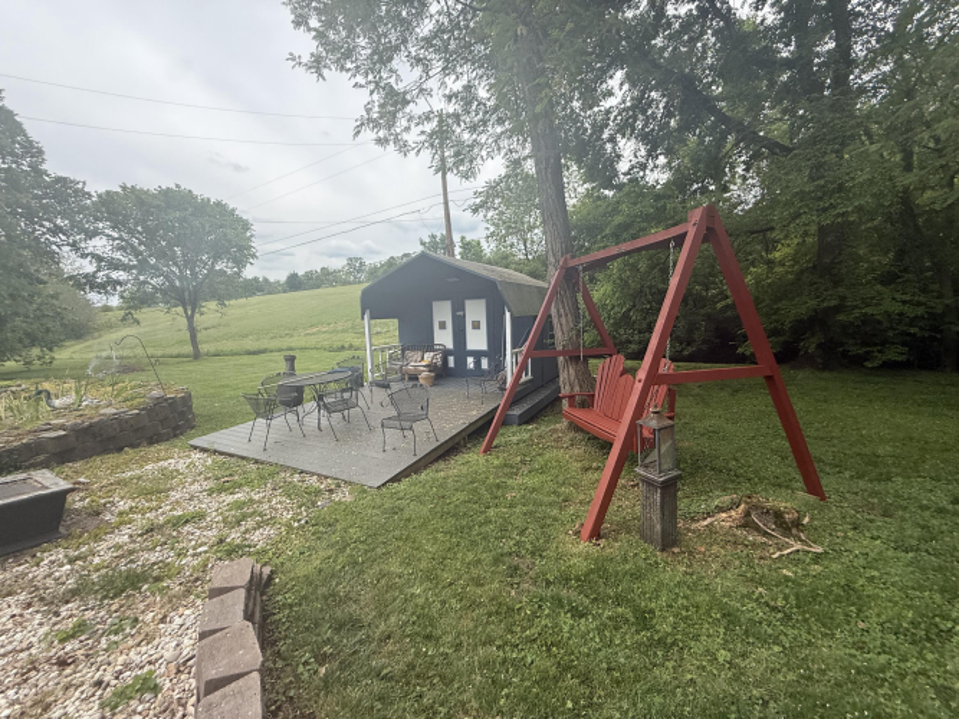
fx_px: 388
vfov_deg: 85.7
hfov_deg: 102.1
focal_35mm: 14
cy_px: 360
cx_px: 480
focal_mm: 2.22
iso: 64
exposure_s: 1/717
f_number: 2.2
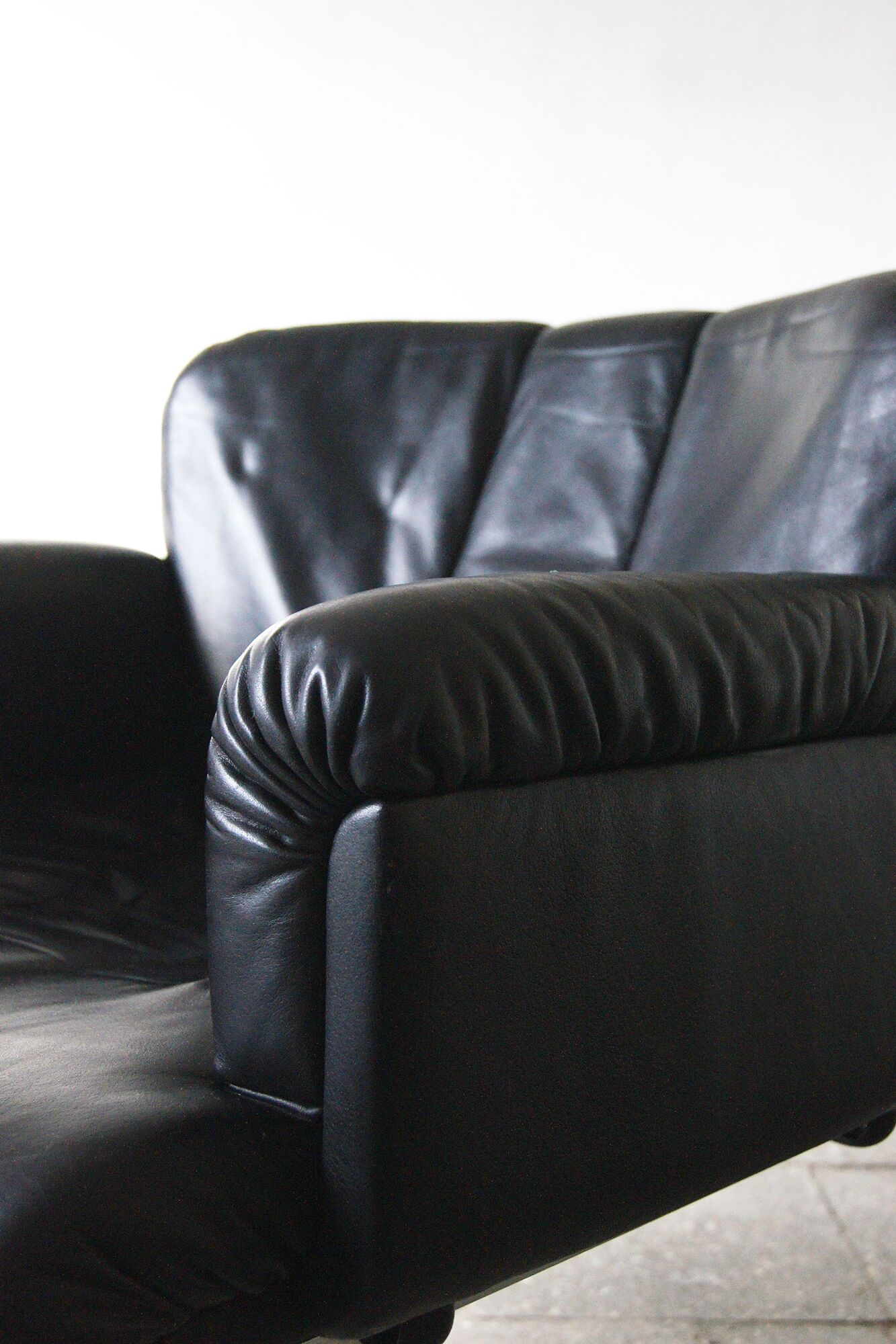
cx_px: 448
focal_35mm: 42
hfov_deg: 31.9
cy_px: 672
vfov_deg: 46.4
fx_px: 1568
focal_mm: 28
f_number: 5.6
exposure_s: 1/80
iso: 400
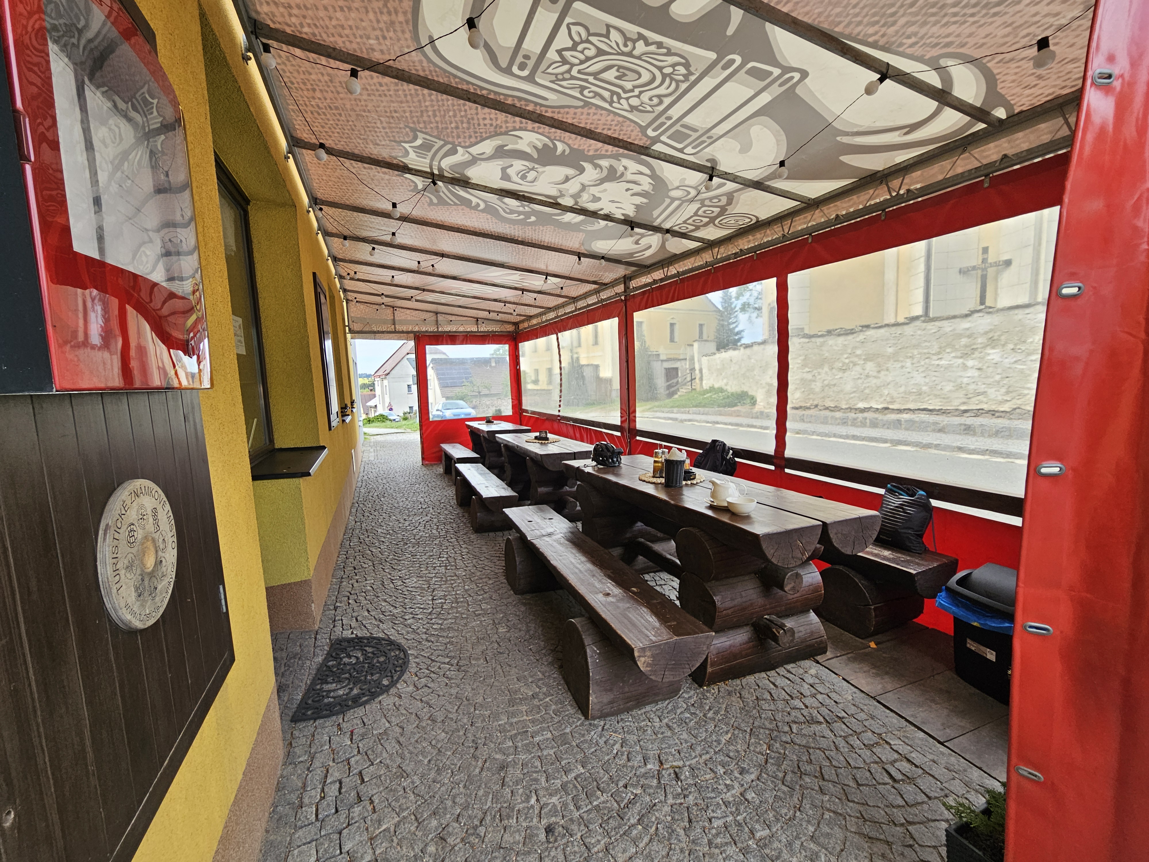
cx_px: 574
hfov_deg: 106.2
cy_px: 431
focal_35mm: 13
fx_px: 432
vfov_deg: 89.9
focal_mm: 2.2
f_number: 2.2
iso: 50
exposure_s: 1/246
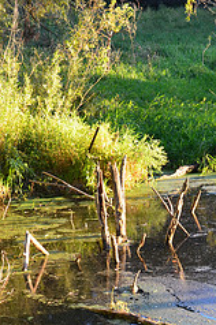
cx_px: 198
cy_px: 298
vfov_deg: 21.0
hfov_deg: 14.2
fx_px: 857
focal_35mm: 95
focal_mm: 26
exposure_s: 1/15
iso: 450
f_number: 8
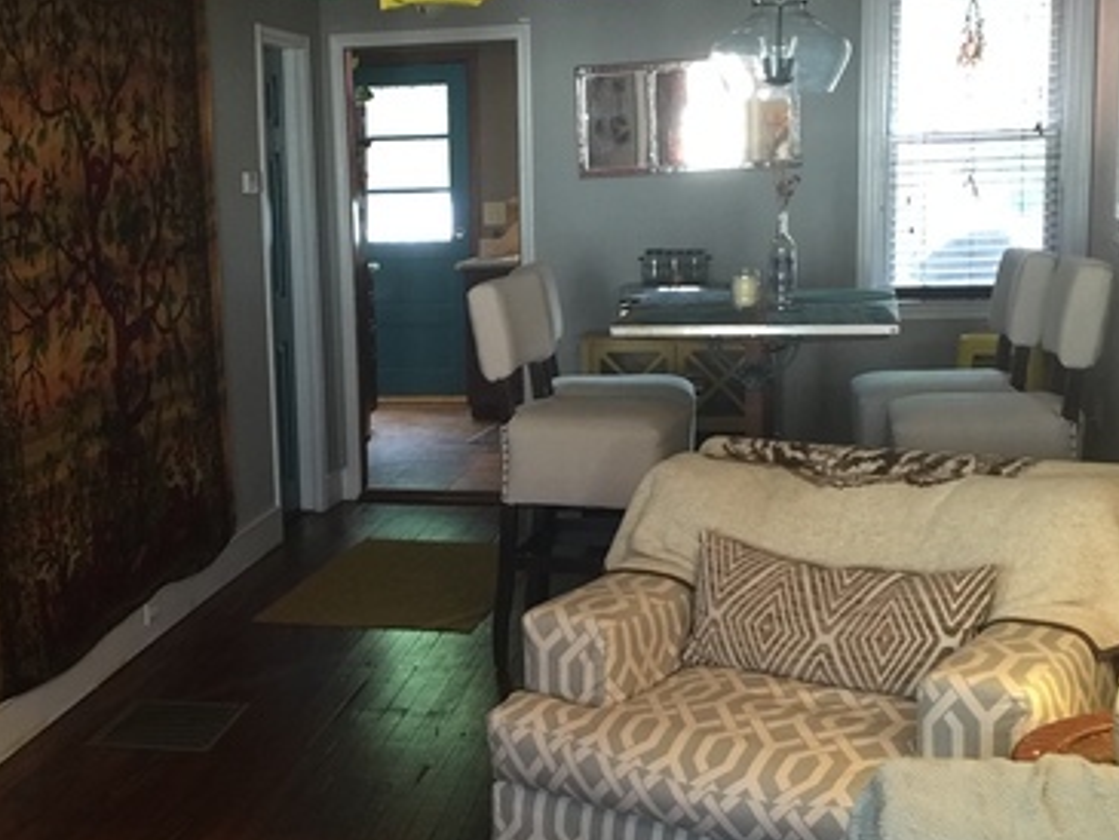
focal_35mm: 53
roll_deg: +2.0
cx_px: 382
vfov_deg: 27.5
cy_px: 457
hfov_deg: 35.8
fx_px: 1714
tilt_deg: -8.3
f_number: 2.2
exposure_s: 1/15
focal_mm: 4.15
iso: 100
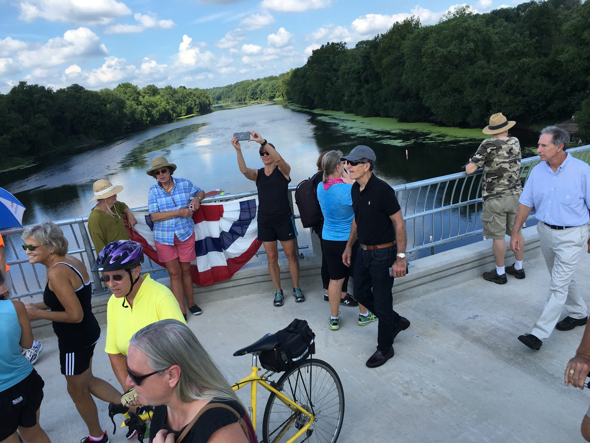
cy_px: 222
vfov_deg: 48.2
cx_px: 295
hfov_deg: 61.7
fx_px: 494
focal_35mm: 29
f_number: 2.2
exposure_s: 1/927
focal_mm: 4.15
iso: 25
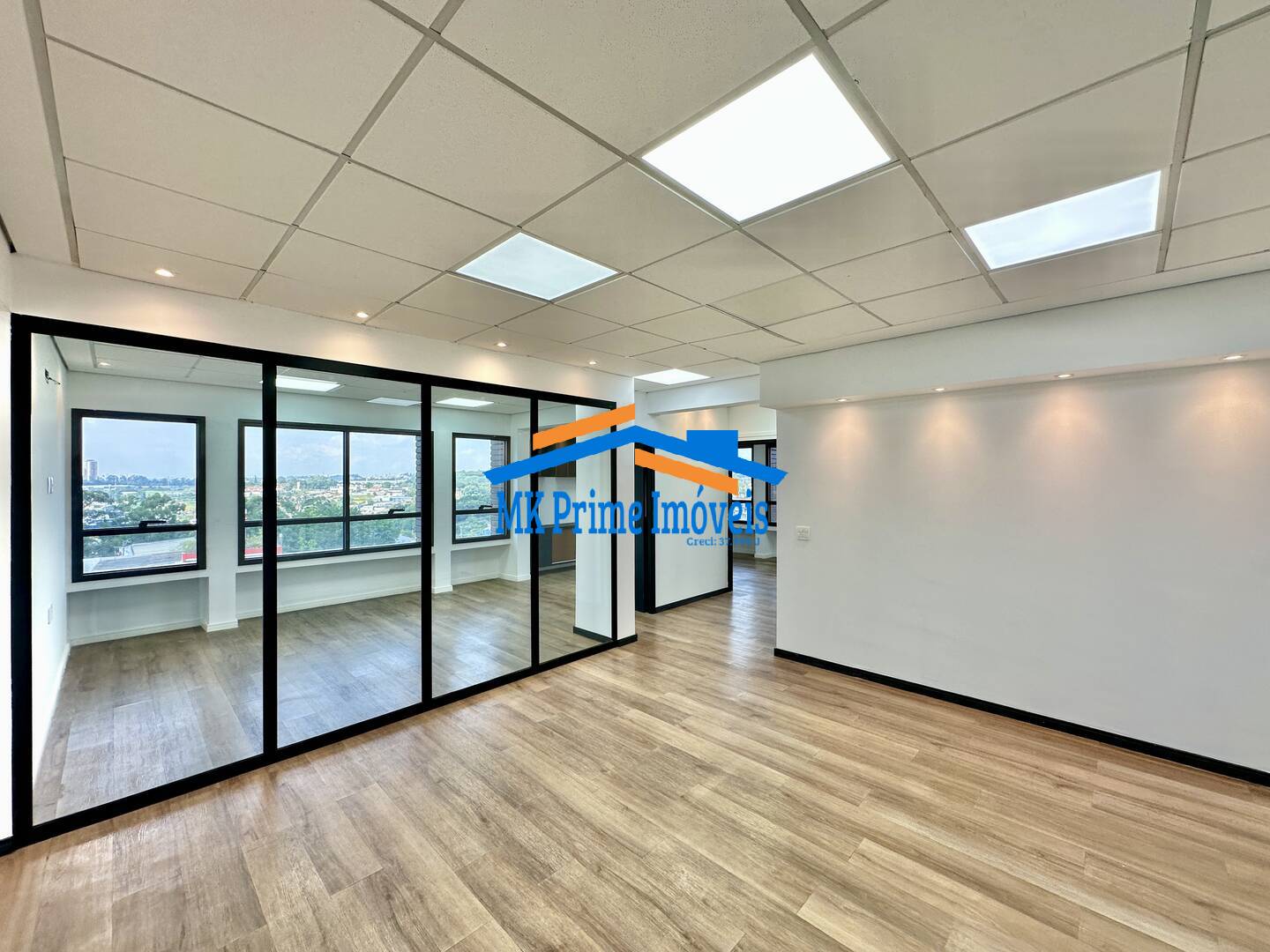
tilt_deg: +0.5
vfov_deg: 85.7
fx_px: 514
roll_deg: -0.3
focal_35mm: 14
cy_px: 476
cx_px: 635
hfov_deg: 102.1
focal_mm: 2.22
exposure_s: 1/120
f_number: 2.2
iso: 64
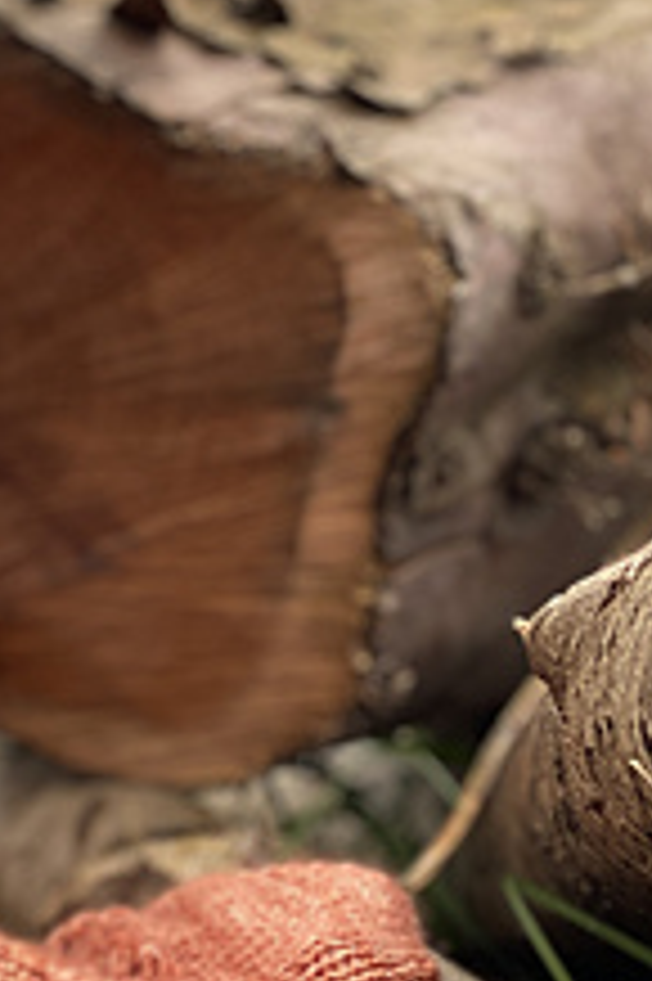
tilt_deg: +1.0
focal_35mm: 159
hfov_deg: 8.3
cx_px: -508
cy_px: 693
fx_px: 4326
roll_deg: -1.6
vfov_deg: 12.9
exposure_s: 1/122
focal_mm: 6
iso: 32
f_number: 2
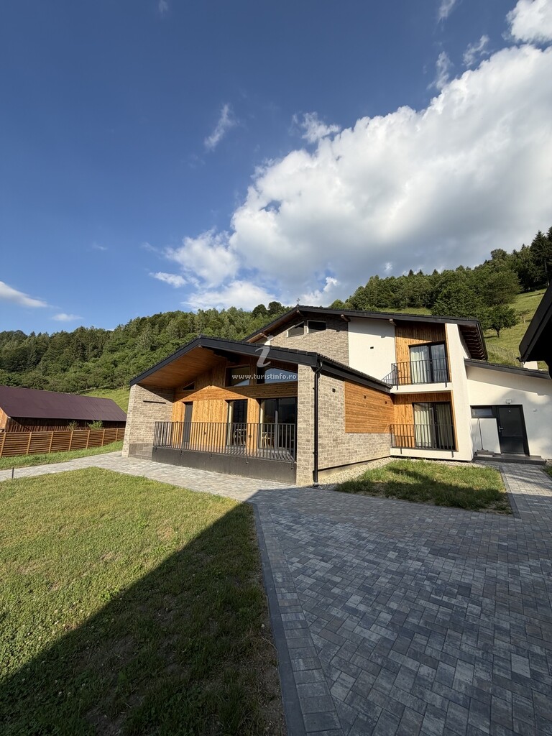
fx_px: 298
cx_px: 276
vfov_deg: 102.1
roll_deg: -2.0
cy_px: 368
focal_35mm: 14
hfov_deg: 85.7
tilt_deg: +11.3
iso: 25
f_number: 2.2
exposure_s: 1/770
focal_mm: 2.22
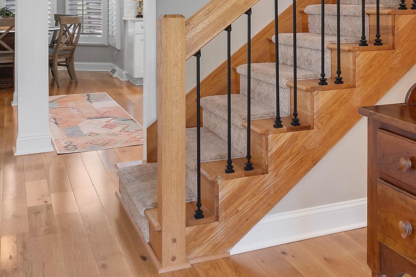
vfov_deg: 26.3
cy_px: 12
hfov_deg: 38.7
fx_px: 566
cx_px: 336
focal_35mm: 49
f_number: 4.8
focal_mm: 11
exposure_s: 1/3
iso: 100
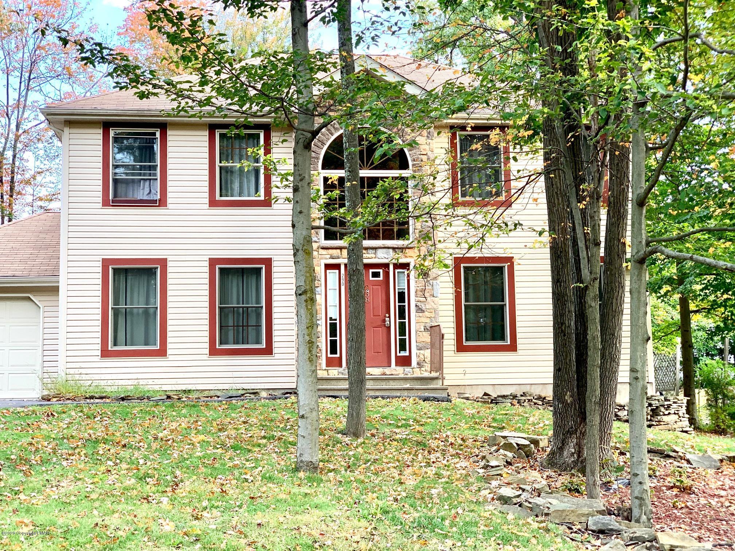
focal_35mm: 52
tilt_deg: +6.5
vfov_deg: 28.0
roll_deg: +0.2
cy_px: 276
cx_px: 368
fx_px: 1104
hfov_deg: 36.8
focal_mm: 6
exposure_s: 1/122
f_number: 2.4
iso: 50
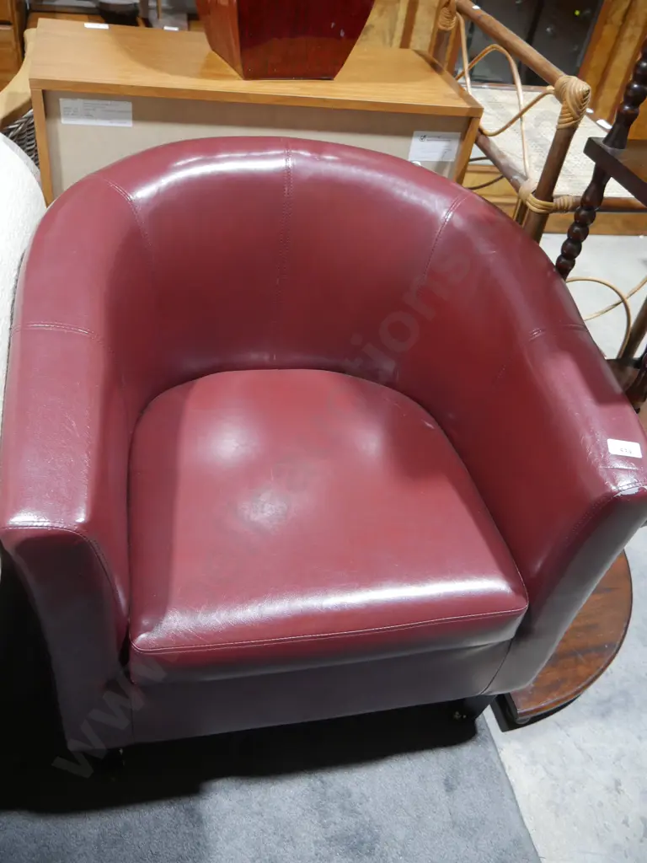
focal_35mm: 28
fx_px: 698
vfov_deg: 63.4
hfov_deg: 49.7
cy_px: 432
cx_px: 324
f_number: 3.5
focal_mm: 14
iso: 640
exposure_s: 1/60
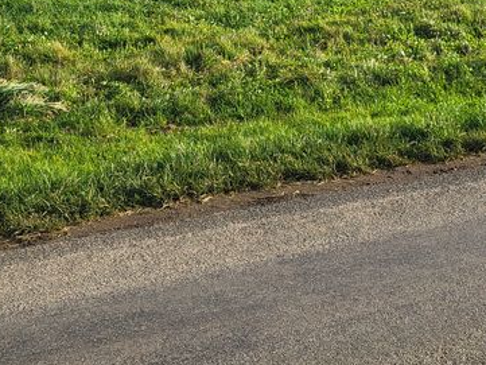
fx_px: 1011
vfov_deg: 20.2
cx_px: 183
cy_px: 57
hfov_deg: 26.9
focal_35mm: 72
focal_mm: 5.4
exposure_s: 1/1785
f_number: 1.8
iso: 40
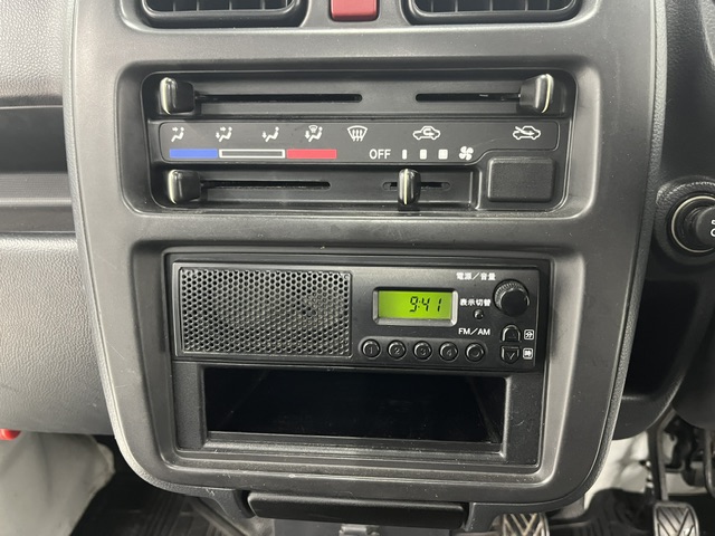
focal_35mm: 26
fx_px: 537
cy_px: 268
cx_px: 358
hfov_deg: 67.3
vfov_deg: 53.1
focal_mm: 5.1
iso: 500
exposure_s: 1/33
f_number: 1.6
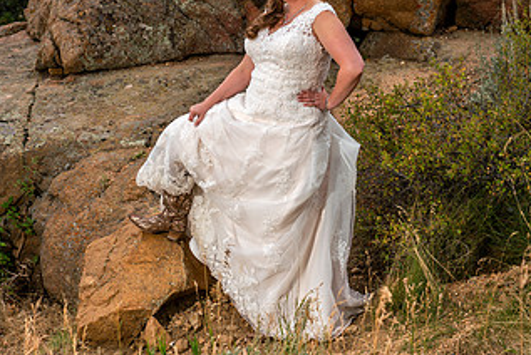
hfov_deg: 31.3
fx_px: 945
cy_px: 75
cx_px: 199
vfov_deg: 21.0
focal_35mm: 64
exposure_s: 1/60
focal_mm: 35
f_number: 6.3
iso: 100
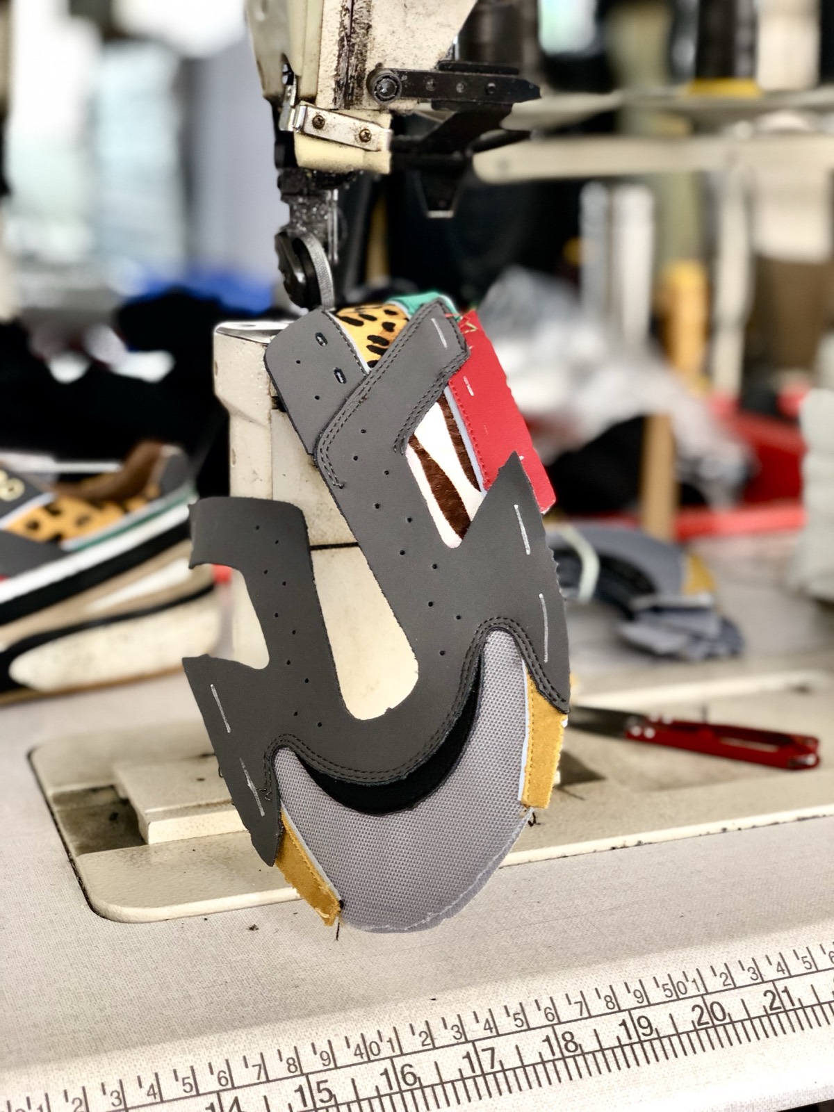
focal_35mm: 52
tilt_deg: -12.7
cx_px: 417
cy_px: 556
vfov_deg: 36.8
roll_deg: +0.5
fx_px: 1670
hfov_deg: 28.0
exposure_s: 1/55
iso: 100
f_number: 2.4
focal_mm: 6
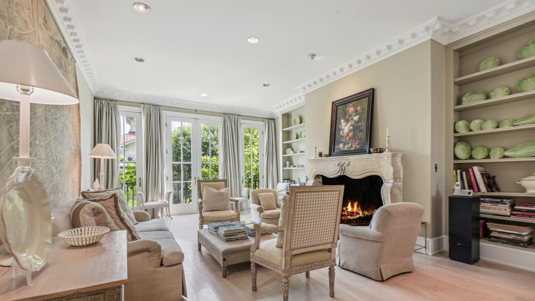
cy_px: 164
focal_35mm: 17
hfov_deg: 95.9
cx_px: 268
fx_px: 241
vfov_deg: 63.8
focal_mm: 16
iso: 200
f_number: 8
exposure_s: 1/15
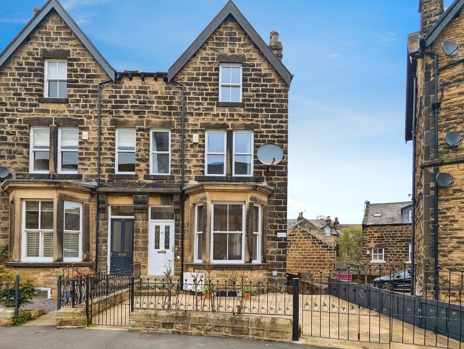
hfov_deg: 94.4
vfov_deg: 78.2
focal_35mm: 16
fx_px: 215
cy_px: 174
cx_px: 232
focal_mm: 2.35
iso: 50
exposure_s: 1/307
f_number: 2.2
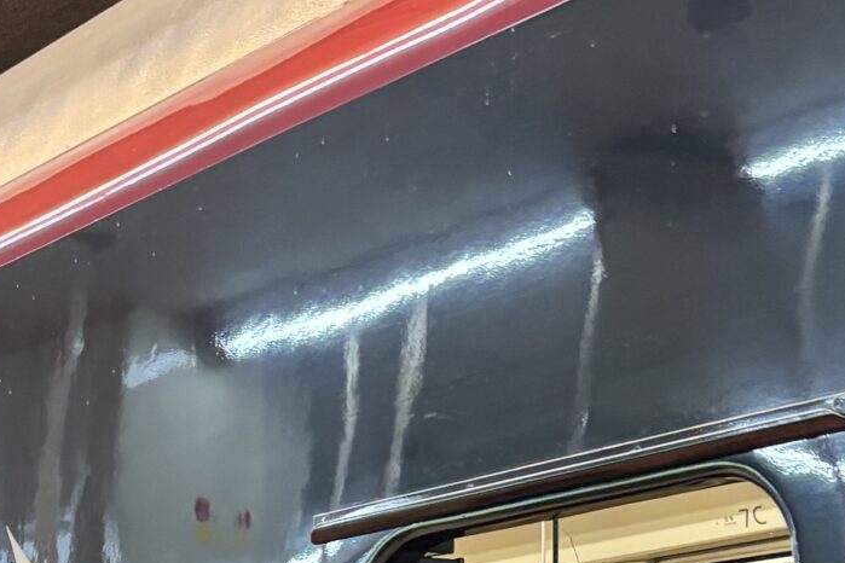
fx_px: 2324
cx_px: 157
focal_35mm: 99
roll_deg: -3.0
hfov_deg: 20.4
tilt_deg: -3.8
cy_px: 1044
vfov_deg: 12.5
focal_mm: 5.96
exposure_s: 1/60
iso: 200
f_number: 1.6
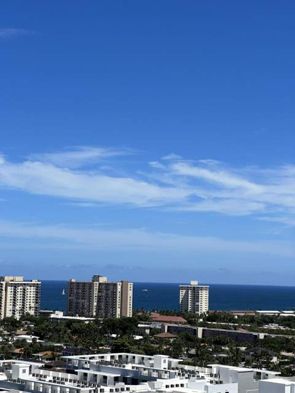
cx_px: 148
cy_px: 196
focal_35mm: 77
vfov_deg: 25.3
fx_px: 875
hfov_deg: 19.1
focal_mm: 9
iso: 32
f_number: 2.8
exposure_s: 1/1410
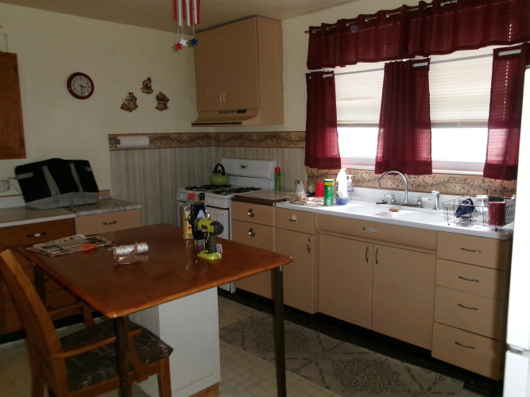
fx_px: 429
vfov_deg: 49.7
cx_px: 265
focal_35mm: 28
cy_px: 198
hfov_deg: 63.5
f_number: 3.9
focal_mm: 5.1
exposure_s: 1/34
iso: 400
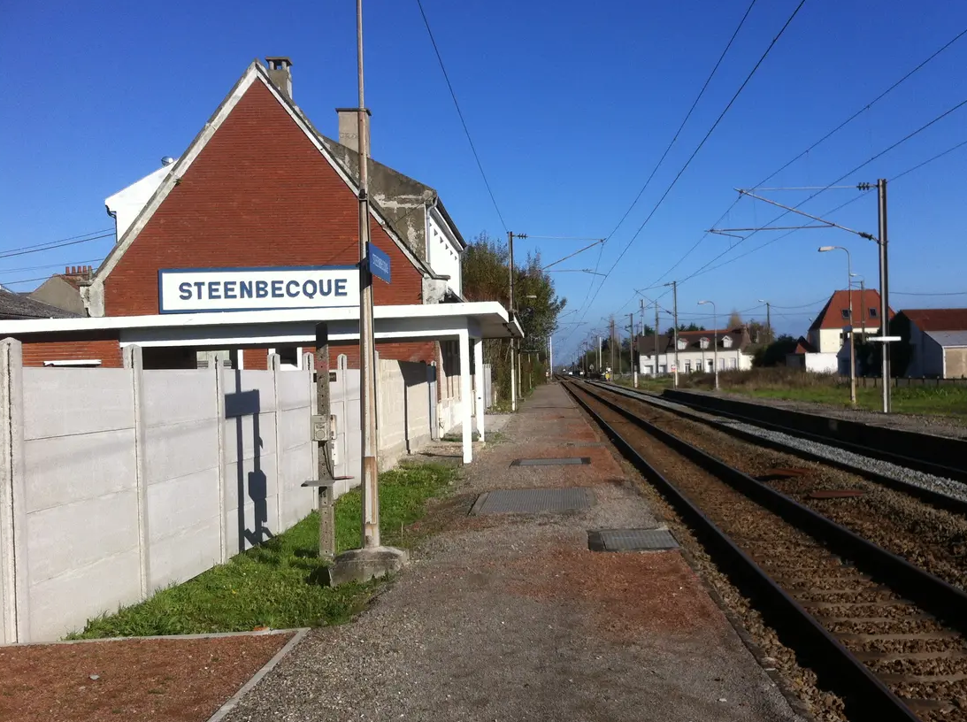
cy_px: 379
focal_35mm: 41
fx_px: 1143
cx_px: 558
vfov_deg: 35.0
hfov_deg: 45.7
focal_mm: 3.85
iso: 80
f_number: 2.8
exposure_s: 1/1885
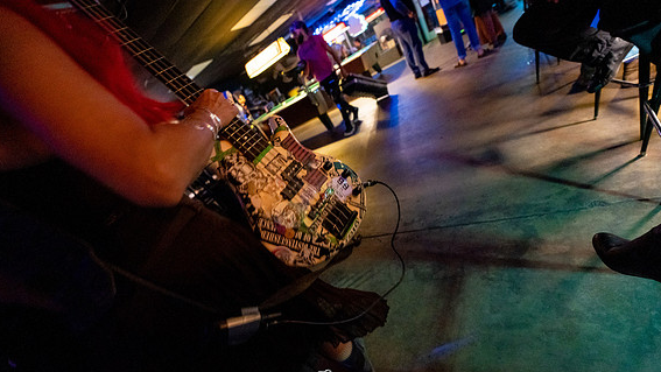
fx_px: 263
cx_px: 326
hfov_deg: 103.0
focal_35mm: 15
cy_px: 198
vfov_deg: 70.5
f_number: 2.8
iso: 3200
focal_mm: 14
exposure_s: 1/160
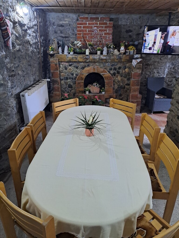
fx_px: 172
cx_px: 90
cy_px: 119
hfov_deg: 54.9
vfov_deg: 69.4
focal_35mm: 25
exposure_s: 1/30
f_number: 1.8
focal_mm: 4.65
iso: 320
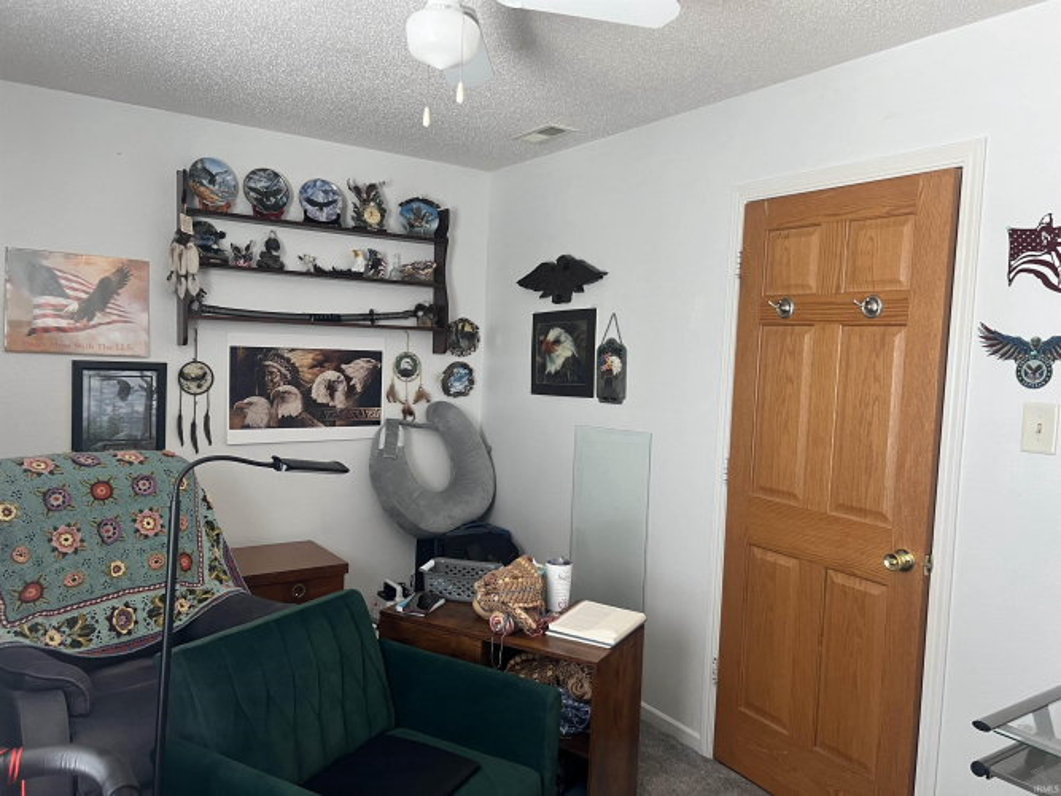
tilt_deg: -3.5
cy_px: 398
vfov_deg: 53.0
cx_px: 530
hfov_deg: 67.3
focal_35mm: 26
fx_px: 797
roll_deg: -2.3
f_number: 1.5
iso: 125
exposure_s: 1/81
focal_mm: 5.7
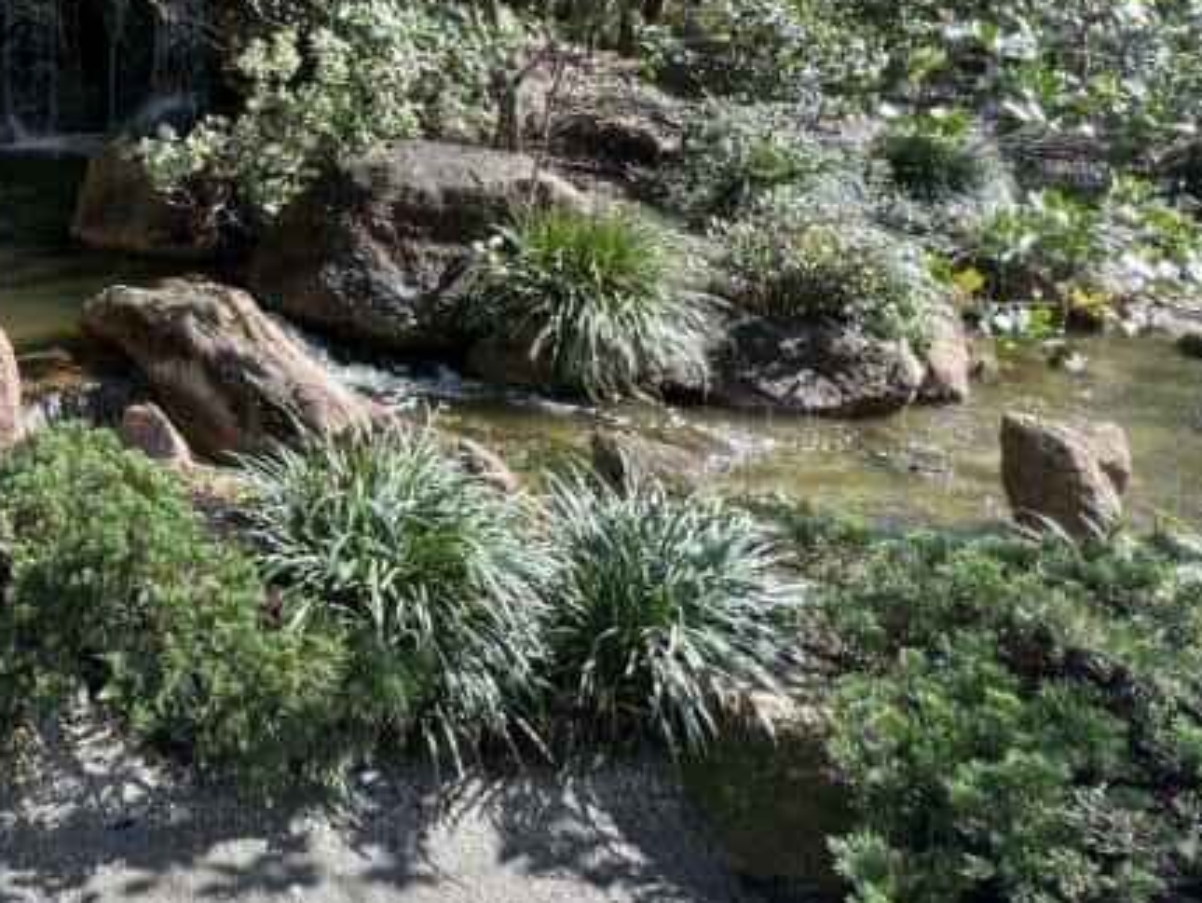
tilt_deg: -6.6
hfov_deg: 53.3
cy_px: 137
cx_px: 103
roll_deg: -1.5
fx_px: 1008
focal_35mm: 29
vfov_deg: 45.0
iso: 32
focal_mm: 1.57
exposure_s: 1/292
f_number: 1.8
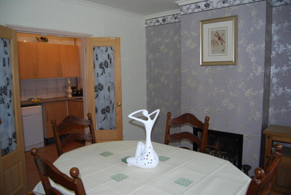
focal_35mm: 27
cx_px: 146
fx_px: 219
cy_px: 98
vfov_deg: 48.1
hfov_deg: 67.3
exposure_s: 1/60
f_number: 3.5
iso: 200
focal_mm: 18
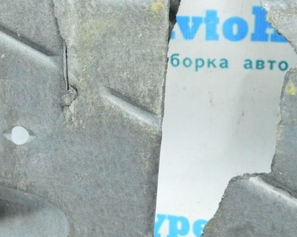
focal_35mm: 63
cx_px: 129
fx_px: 553
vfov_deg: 23.9
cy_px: 59
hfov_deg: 30.0
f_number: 6.3
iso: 6400
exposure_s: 1/40
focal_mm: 18
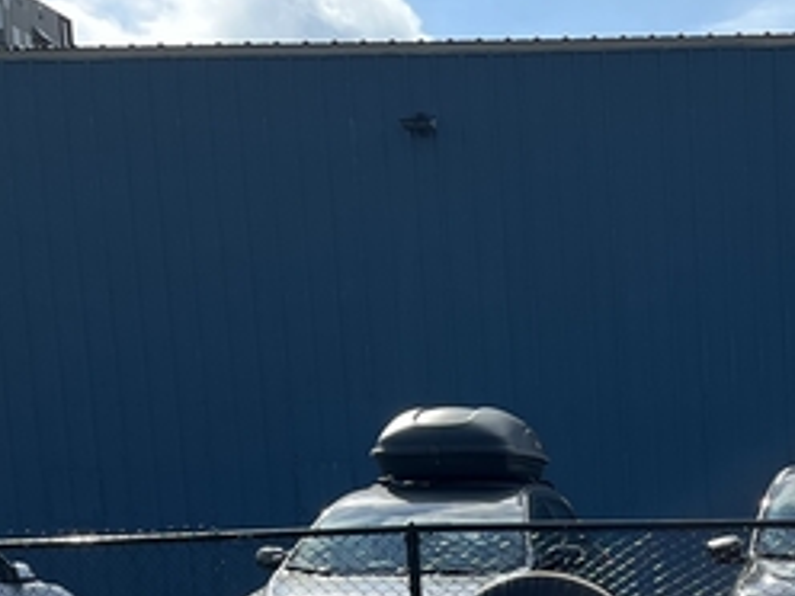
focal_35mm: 84
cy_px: 852
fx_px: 1929
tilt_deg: -9.7
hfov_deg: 21.8
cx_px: 910
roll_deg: +1.8
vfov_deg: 16.3
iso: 50
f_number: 1.6
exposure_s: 1/2268
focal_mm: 5.1
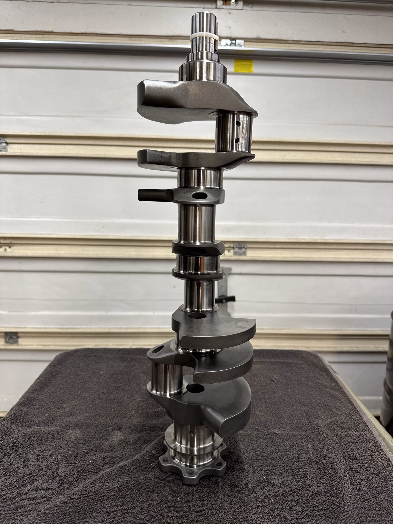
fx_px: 363
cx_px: 196
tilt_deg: -8.8
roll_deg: -1.5
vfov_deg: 71.6
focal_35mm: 24
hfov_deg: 56.8
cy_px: 262
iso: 125
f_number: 1.78
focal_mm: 6.86
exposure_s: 1/60
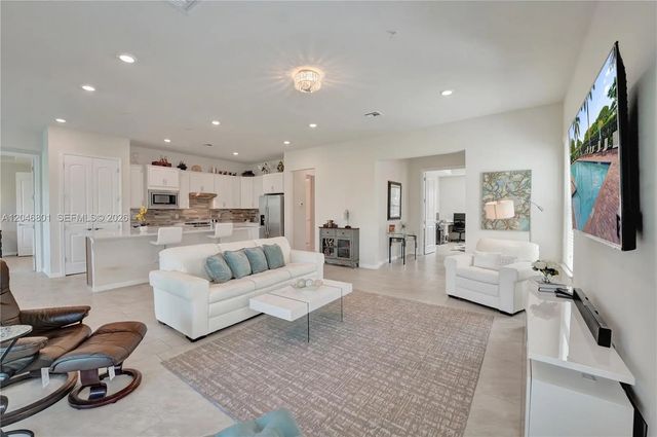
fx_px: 255
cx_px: 328
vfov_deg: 81.1
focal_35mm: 14
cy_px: 218
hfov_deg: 104.3
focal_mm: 14
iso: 1250
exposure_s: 1/400
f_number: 4
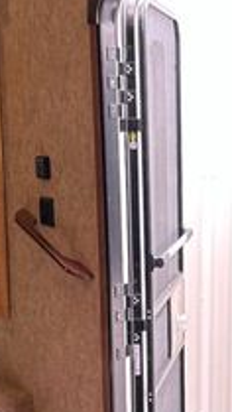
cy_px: 282
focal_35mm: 80
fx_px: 872
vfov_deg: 26.3
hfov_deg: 14.8
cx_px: 254
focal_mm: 6.86
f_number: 1.78
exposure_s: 1/121
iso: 80
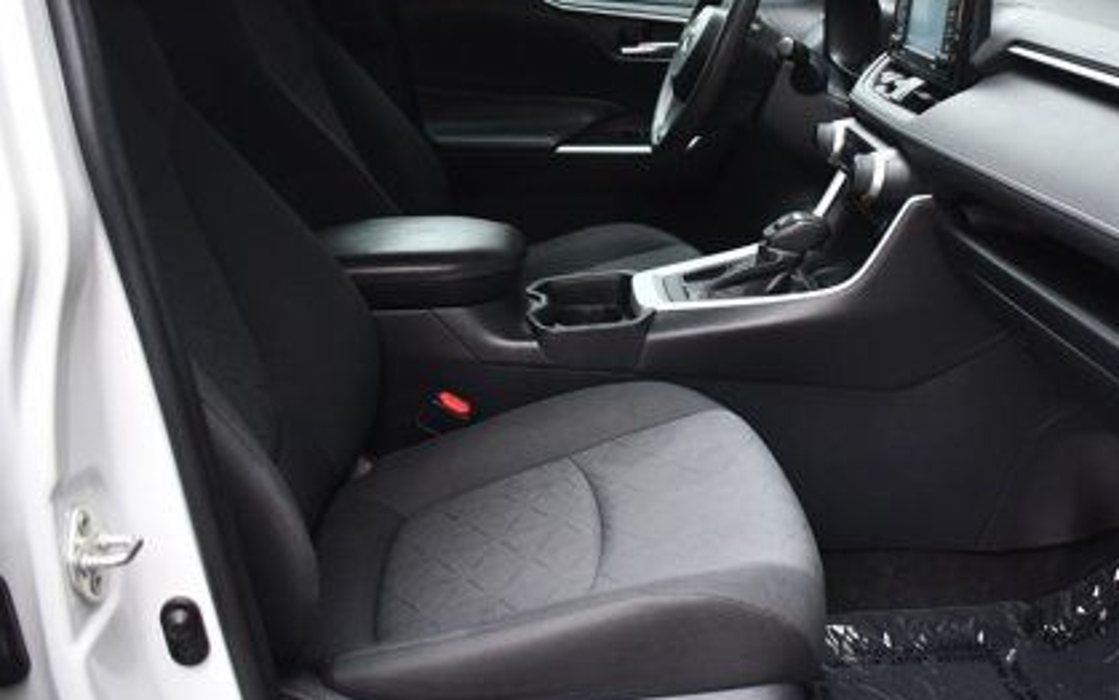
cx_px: 718
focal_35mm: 42
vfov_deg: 30.2
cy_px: 207
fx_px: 1281
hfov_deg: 46.6
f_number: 3.5
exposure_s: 1/200
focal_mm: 18
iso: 800
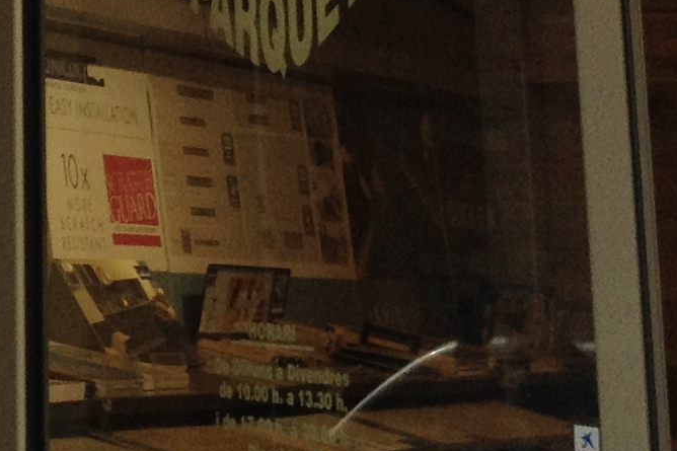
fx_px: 3346
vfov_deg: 7.2
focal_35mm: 178
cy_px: -679
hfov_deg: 11.3
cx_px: -172
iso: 64
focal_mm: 4.28
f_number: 2.4
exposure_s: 1/120
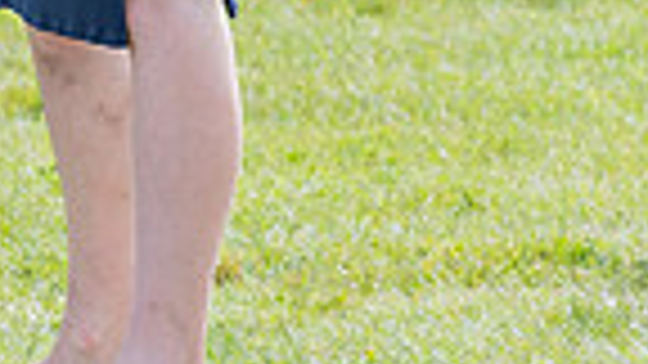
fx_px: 15911
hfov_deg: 2.3
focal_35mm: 926
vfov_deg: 1.3
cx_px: -602
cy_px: -456
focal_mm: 187
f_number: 5.6
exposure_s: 1/1250
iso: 1000
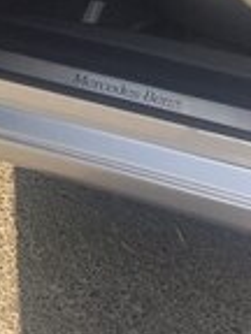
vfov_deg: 17.8
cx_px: -23
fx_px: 967
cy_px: -148
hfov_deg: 14.5
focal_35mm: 100
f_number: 2.2
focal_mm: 4.15
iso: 32
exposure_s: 1/628
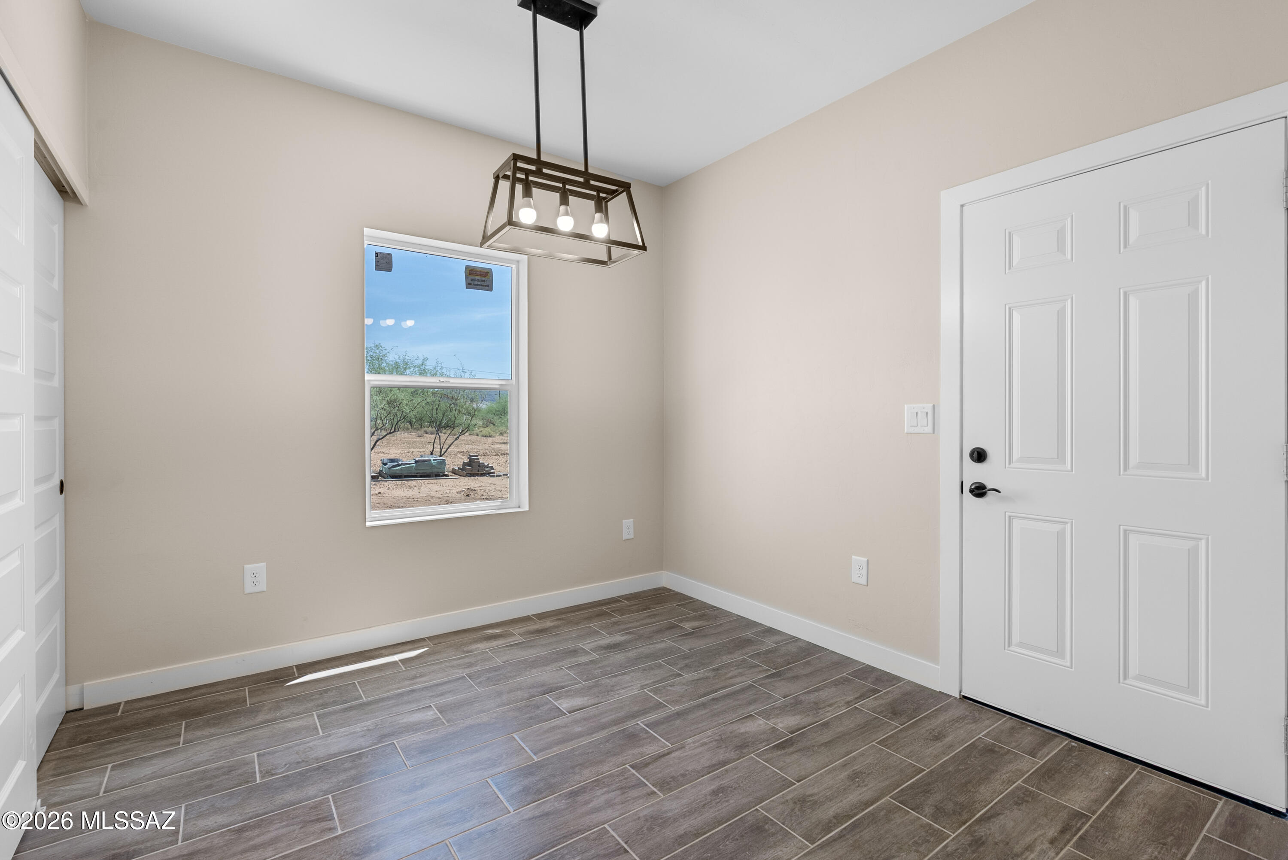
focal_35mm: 16
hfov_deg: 96.7
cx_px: 644
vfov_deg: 73.8
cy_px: 430
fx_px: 573
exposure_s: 1/4
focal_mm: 16
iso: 400
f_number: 8
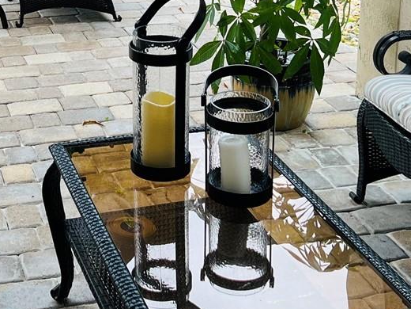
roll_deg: +0.4
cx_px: 83
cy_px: -41
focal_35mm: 80
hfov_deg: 24.0
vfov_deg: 17.7
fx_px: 950
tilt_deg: -15.6
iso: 50
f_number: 1.5
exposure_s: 1/427
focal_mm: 5.7
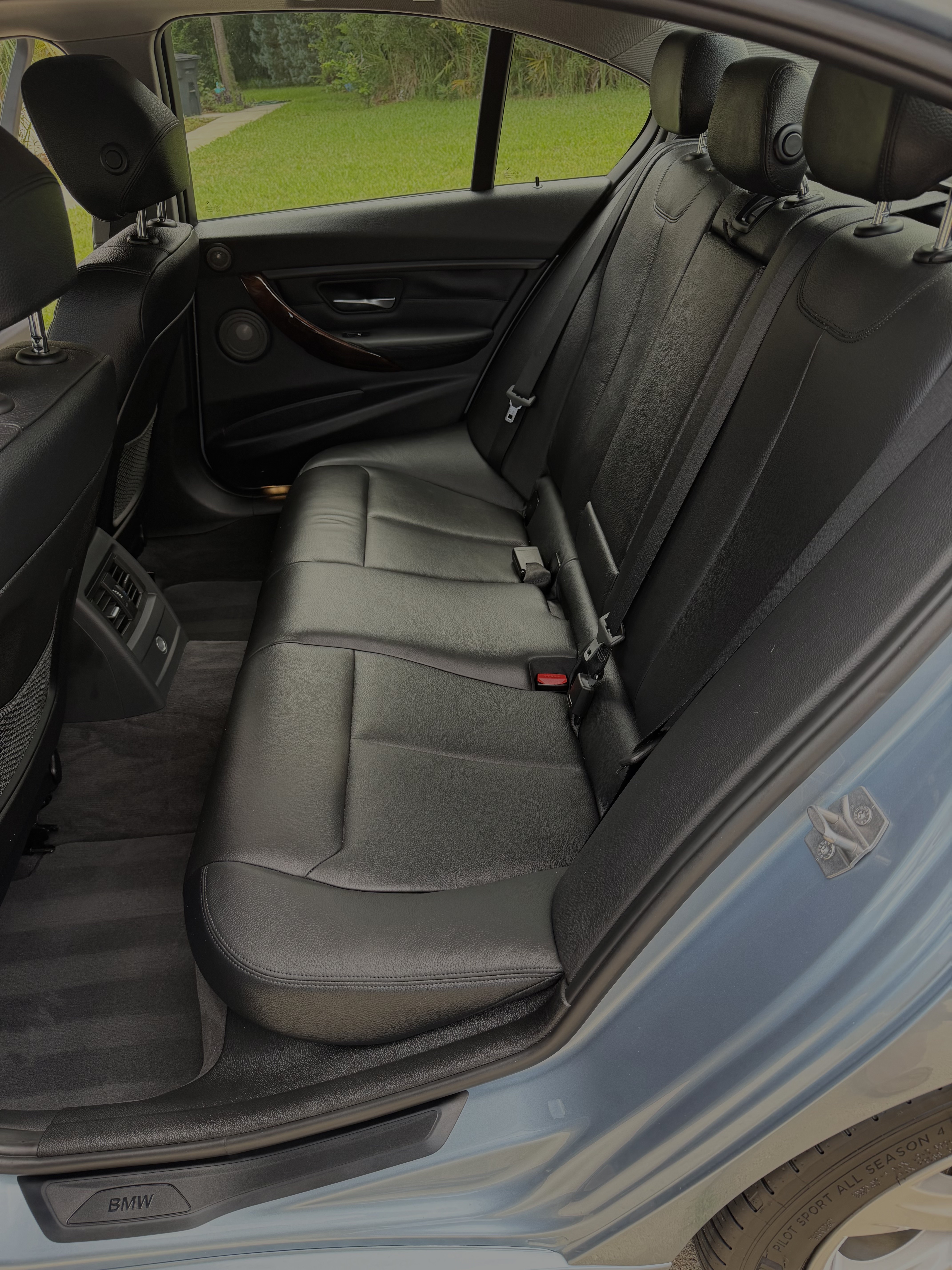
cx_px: 476
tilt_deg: -35.1
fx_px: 880
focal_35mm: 24
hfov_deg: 56.8
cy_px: 635
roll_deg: +4.0
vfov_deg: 71.6
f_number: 1.78
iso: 100
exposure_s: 1/166
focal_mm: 6.76
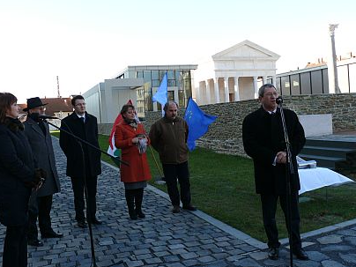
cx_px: 181
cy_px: 133
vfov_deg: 36.8
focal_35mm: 39
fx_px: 401
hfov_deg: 47.9
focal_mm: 7.4
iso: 100
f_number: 4
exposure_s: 1/200
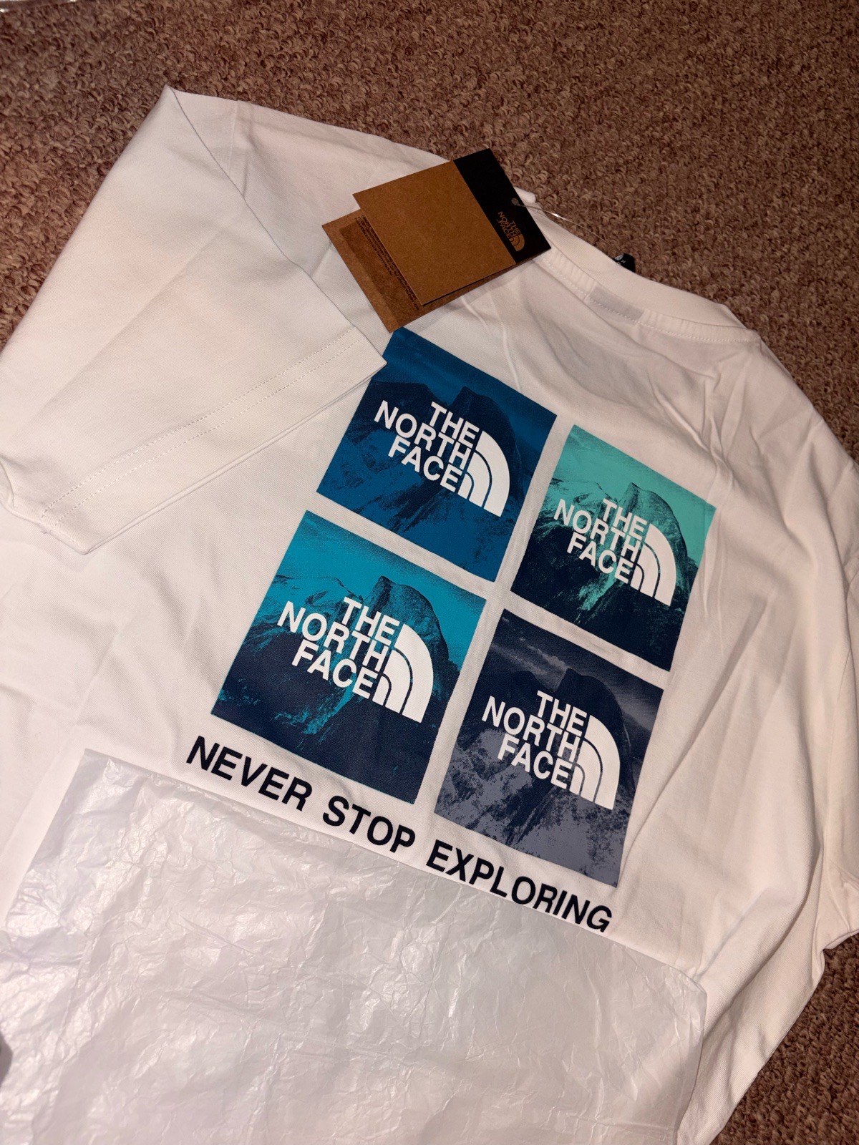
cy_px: 572
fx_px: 860
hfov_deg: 53.1
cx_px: 430
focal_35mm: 26
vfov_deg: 67.3
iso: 32
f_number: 1.6
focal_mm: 5.96
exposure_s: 1/42
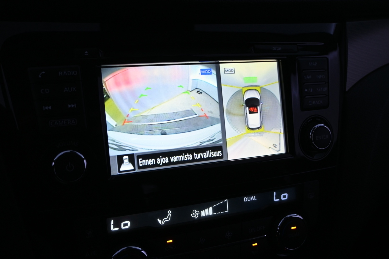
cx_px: 194
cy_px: 130
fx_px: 389
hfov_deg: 53.1
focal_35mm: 36
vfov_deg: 36.9
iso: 400
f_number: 4.2
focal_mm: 24
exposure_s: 1/60
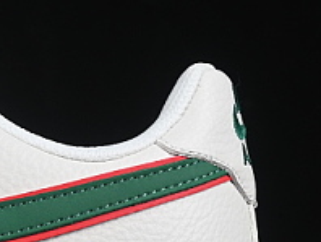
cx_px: -169
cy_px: 158
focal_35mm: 291
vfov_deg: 5.1
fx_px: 2702
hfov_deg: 6.7
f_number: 8
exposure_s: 1/80
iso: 160
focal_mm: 50
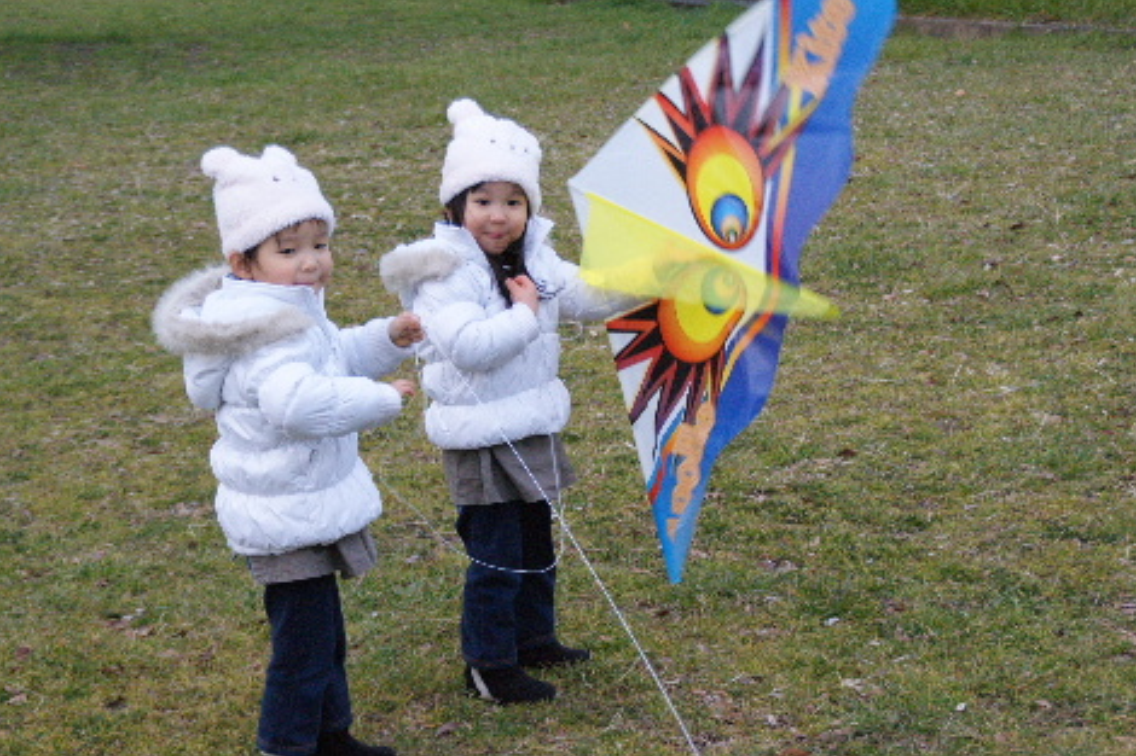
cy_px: 357
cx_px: 574
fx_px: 2761
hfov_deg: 23.2
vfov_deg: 15.6
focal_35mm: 88
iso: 800
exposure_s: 1/80
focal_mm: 55
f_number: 5.6
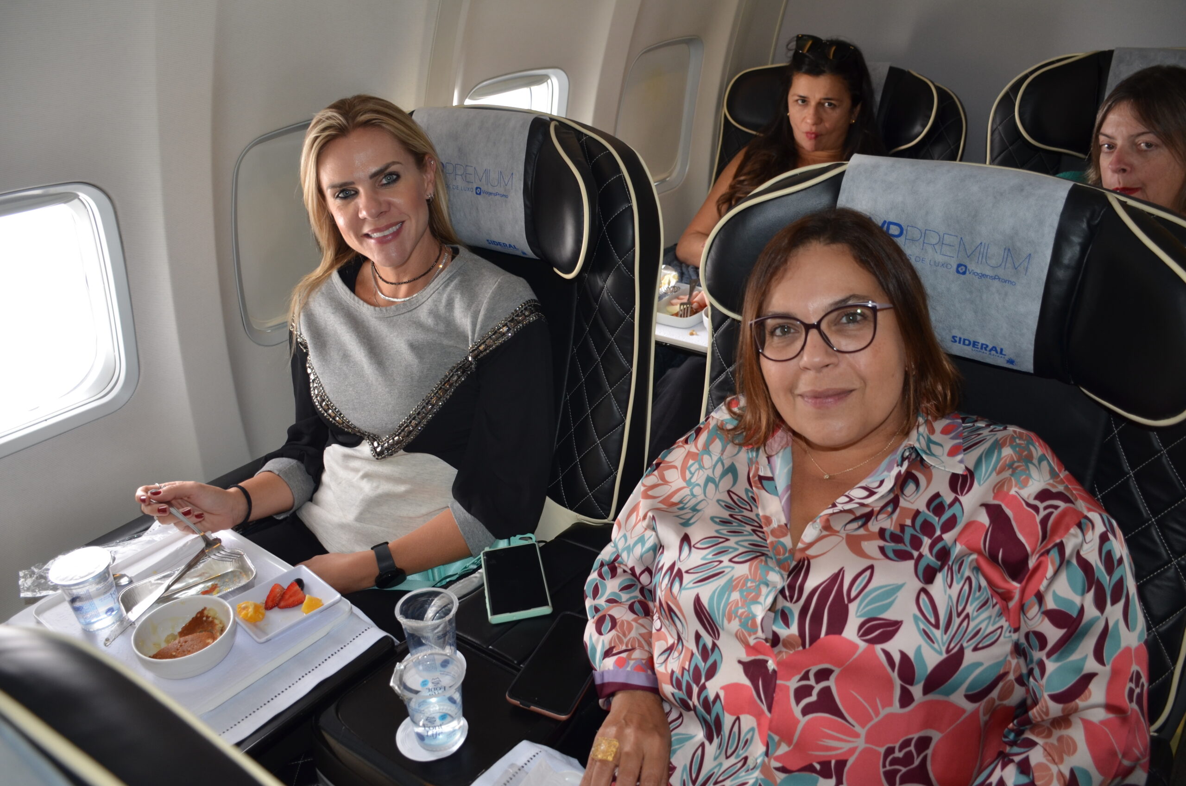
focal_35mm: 30
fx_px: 986
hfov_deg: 62.0
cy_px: 393
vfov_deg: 43.4
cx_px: 593
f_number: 3.5
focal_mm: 20
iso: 320
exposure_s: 1/125
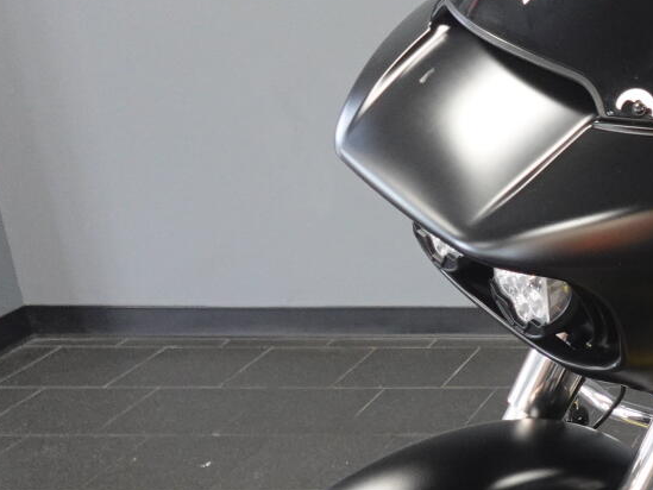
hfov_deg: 22.4
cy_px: 318
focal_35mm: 70
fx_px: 1321
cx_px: 1002
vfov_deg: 21.0
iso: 800
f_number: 2
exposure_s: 1/80
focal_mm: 7.6
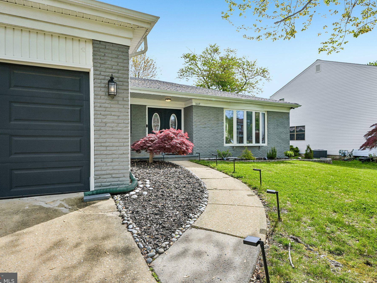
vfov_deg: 63.4
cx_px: 187
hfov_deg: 79.0
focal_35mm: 21
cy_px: 144
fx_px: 229
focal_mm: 19
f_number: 8
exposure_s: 1/160
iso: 100
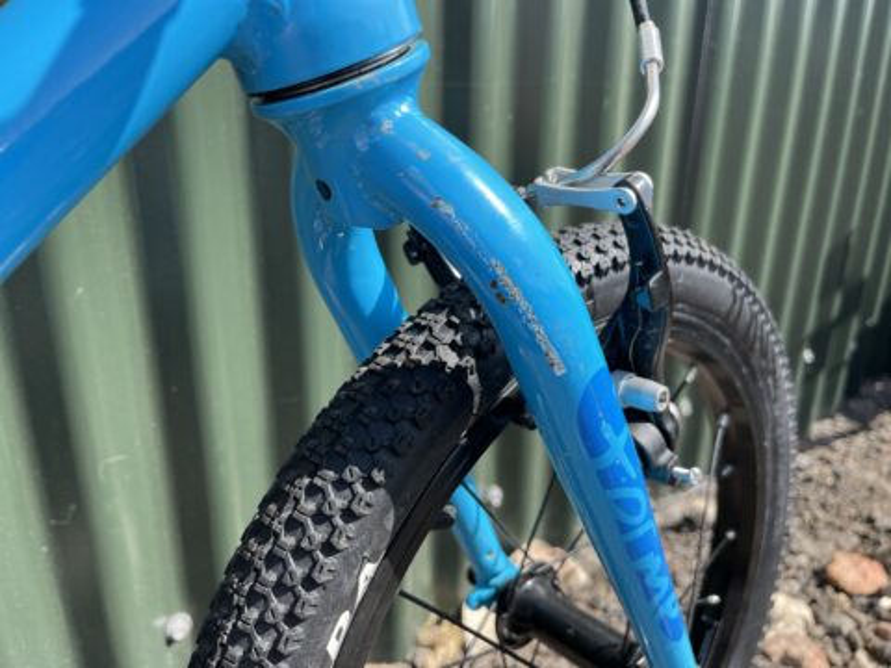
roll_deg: +0.2
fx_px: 669
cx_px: 446
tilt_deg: -18.7
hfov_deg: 67.3
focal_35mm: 26
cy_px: 334
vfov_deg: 53.1
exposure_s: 1/975
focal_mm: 5.1
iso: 50
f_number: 1.6
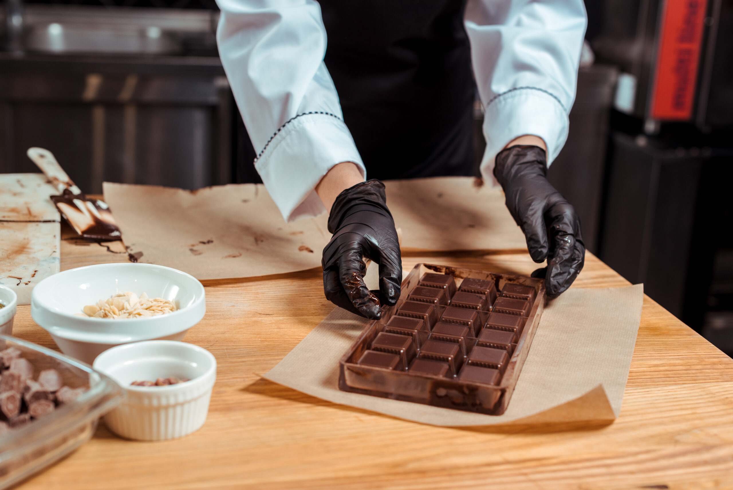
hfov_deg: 39.6
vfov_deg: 27.0
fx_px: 1018
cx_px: 366
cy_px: 245
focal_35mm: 50
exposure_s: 1/200
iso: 100
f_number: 4
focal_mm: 50
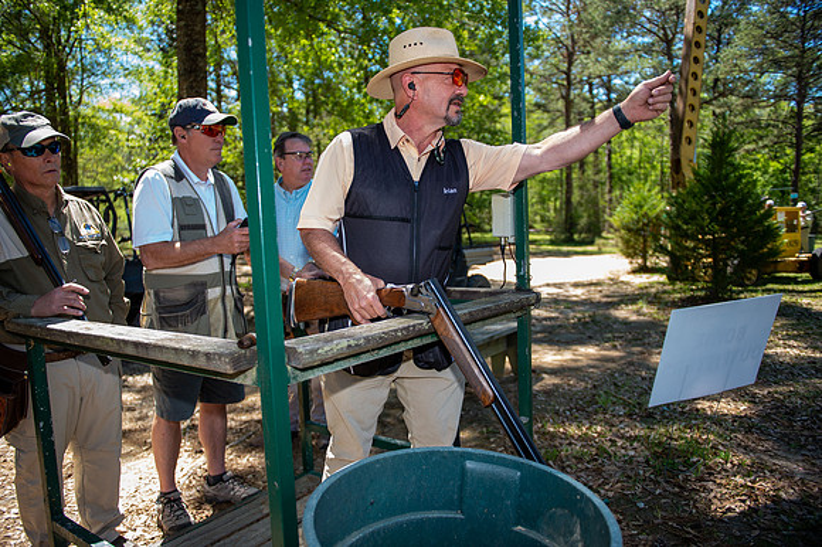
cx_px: 411
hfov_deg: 73.8
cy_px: 274
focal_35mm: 24
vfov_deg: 53.1
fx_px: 548
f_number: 2.8
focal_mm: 24
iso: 50
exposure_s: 1/160
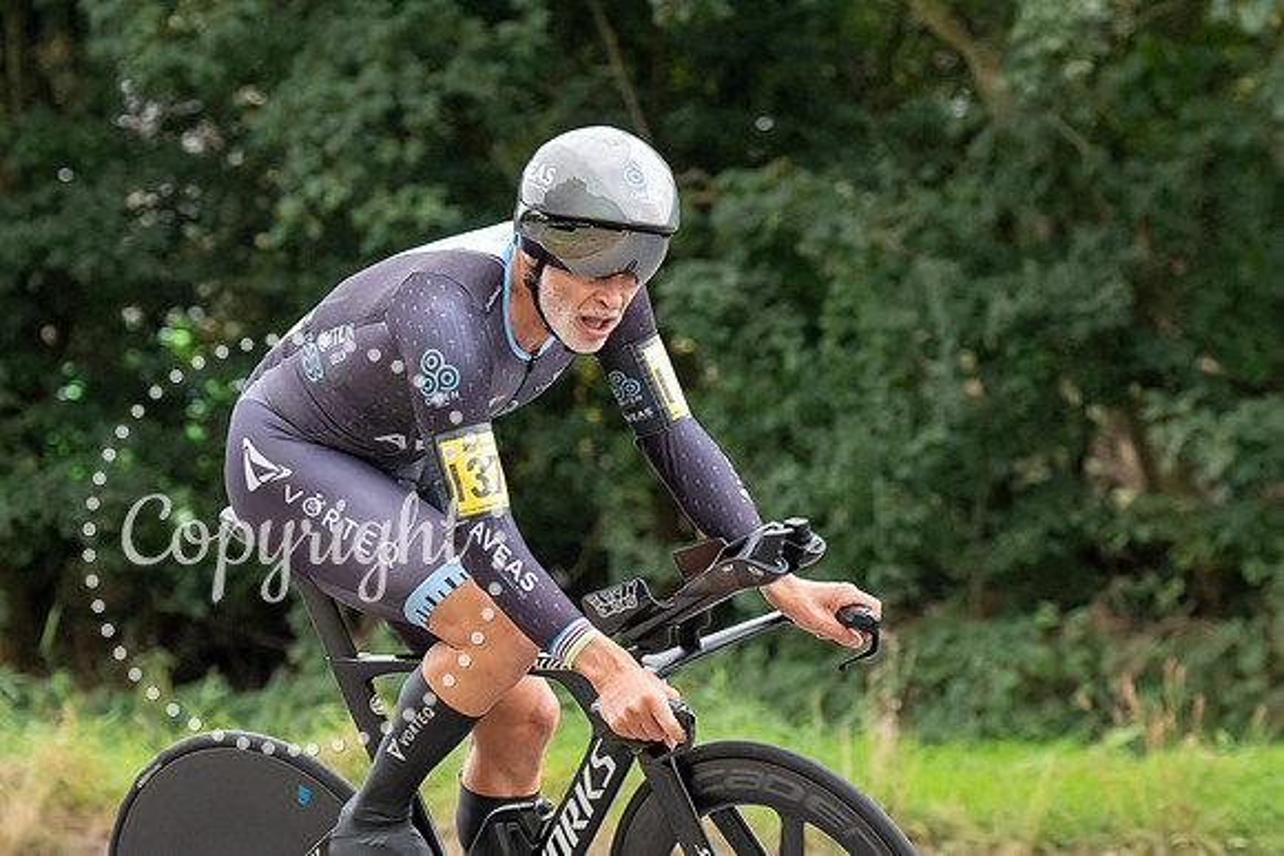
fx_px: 7523
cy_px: 439
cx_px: 642
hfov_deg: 9.8
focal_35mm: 211
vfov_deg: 6.5
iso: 1250
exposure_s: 1/1000
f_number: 4
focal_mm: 103
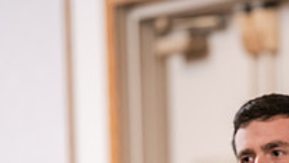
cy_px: 271
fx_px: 4272
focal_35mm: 557
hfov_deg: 3.9
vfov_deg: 2.2
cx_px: 288
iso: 2500
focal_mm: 185
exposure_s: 1/200
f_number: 3.2
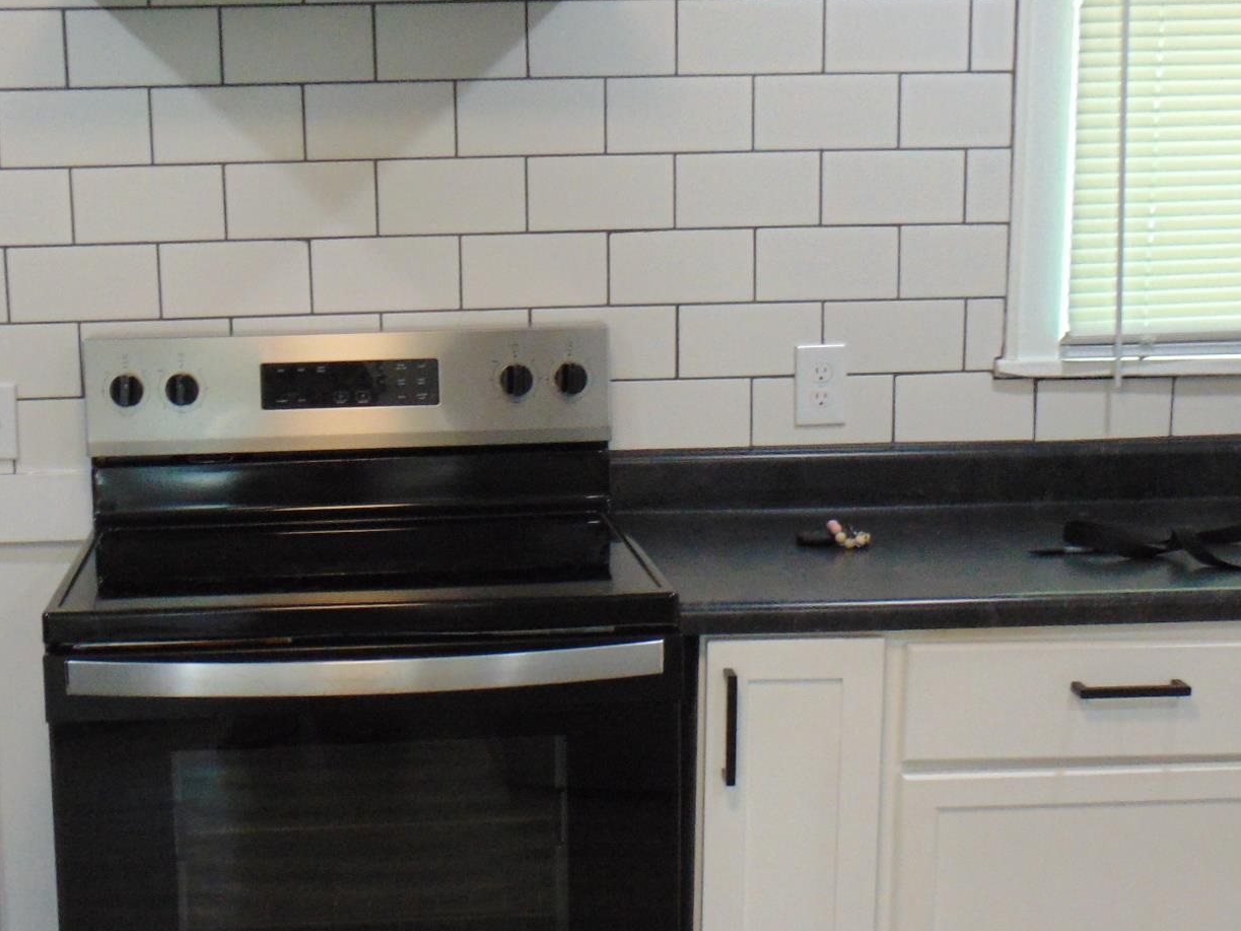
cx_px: 486
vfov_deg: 27.5
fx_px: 1900
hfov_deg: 36.0
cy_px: 479
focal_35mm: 53
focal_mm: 4.5
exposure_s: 1/30
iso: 200
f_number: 3
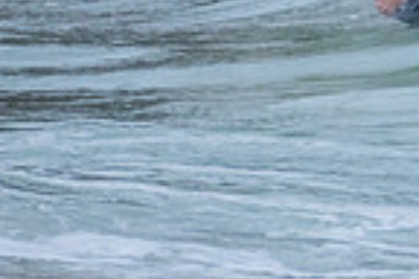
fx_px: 35112
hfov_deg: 0.7
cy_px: -158
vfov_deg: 0.5
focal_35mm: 3017
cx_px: 509
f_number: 5.6
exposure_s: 1/1000
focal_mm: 500
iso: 560
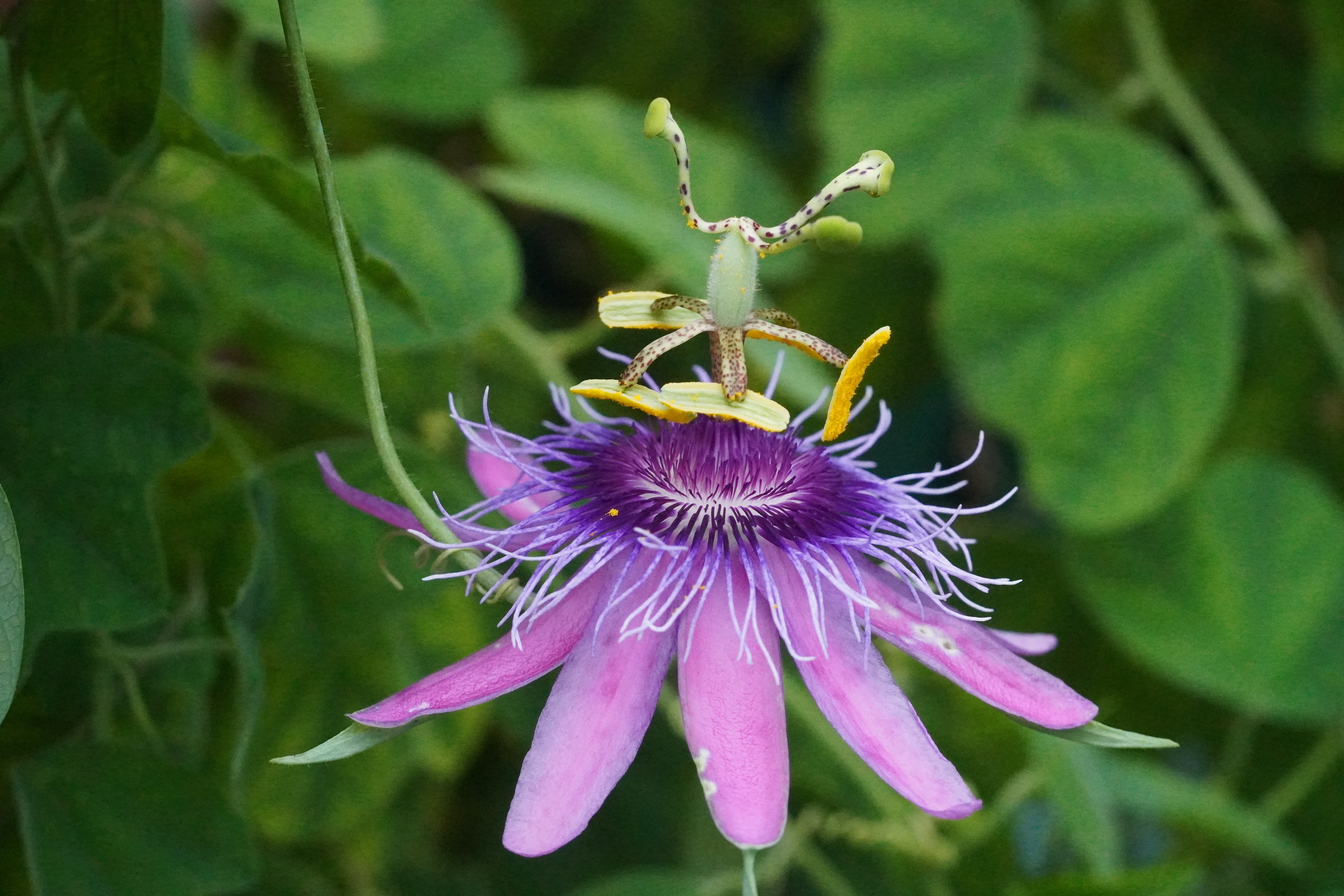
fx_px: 5040
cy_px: 448
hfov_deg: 15.2
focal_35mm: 135
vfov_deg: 10.2
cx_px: 672
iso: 10000
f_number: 8
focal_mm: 90
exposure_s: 1/250
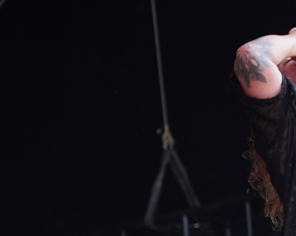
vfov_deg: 3.9
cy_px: 229
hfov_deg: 4.8
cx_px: 483
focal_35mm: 396
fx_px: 3469
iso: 100
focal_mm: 105
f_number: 4
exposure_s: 1/200
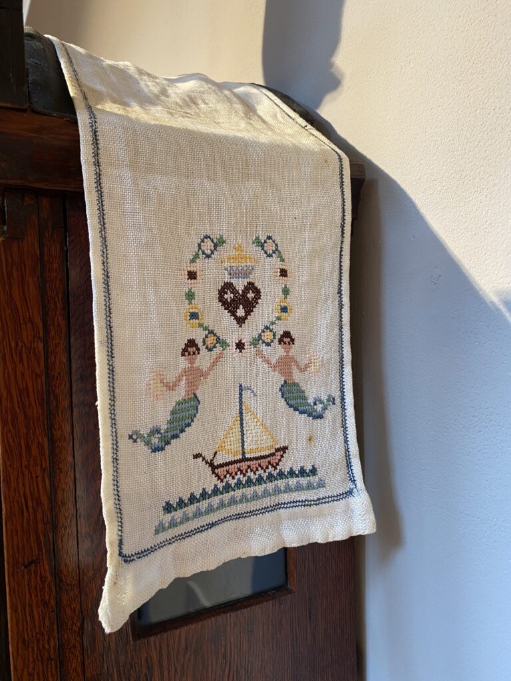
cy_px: 340
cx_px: 256
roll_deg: +0.7
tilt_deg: -0.2
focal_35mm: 26
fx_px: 512
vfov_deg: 67.3
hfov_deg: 53.1
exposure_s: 1/55
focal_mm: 4.25
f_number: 1.8
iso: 160
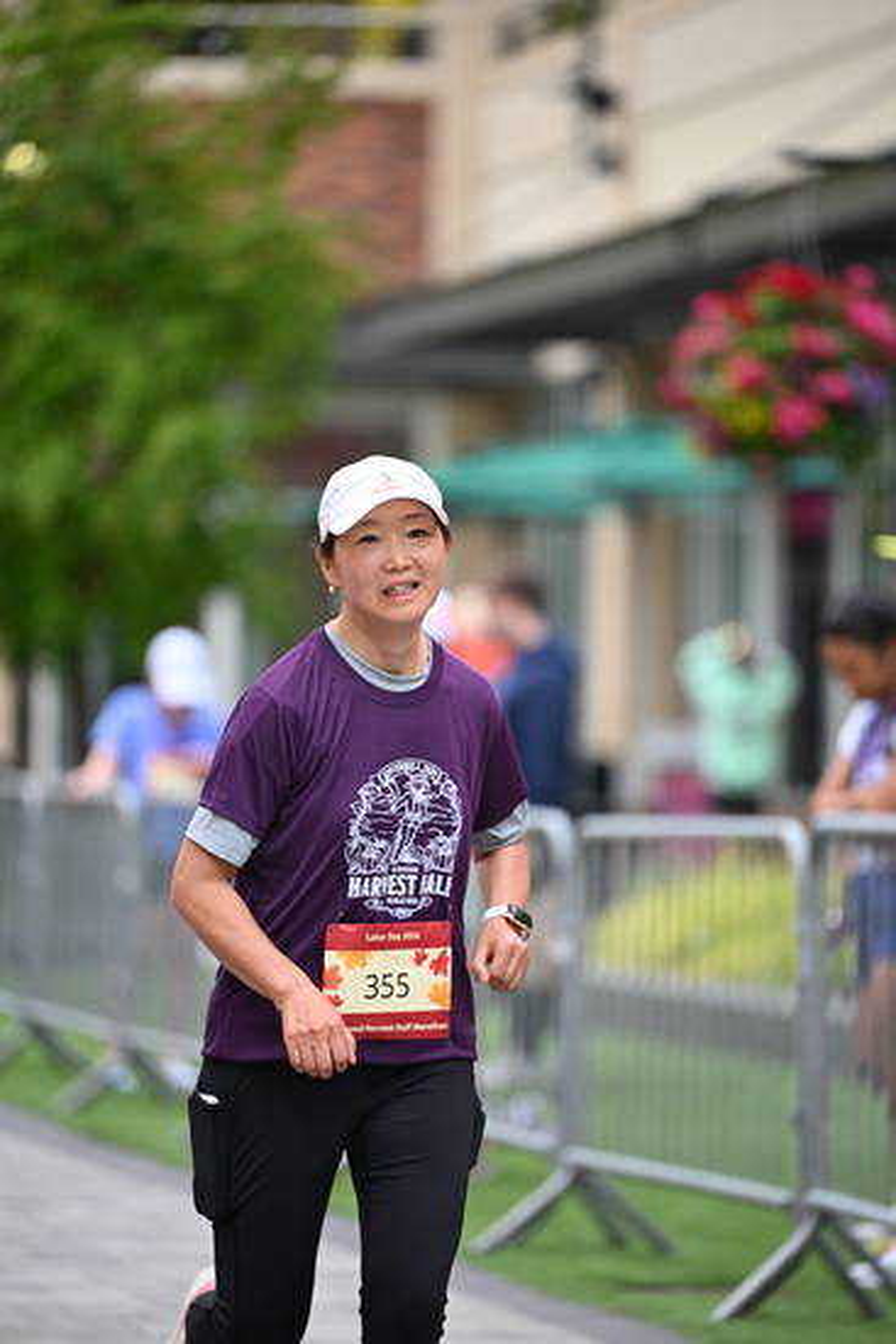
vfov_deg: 10.3
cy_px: 672
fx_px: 7461
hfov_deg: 6.9
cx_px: 448
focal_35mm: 200
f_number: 2.8
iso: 640
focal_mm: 200
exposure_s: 1/2000
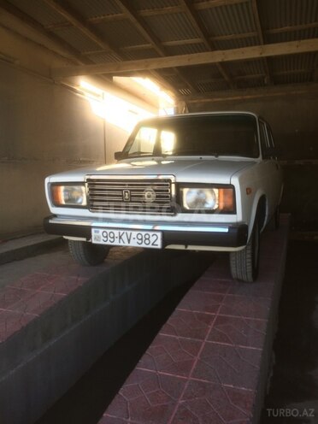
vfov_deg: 61.7
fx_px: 355
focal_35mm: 29
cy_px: 212
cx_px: 159
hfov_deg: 48.2
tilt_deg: -9.5
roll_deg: +1.5
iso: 40
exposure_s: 1/100
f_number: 2.2
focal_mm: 4.15
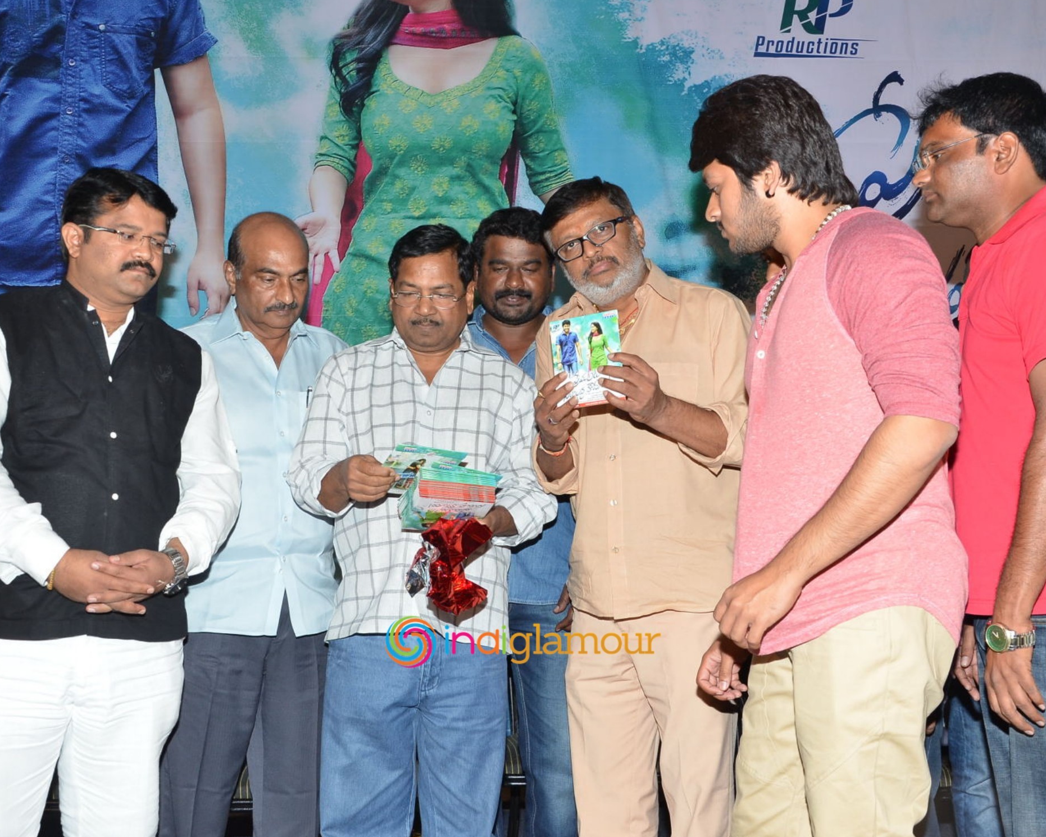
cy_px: 418
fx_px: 1269
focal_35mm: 41
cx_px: 522
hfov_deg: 44.8
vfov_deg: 36.5
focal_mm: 24
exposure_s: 1/125
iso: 500
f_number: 5.6
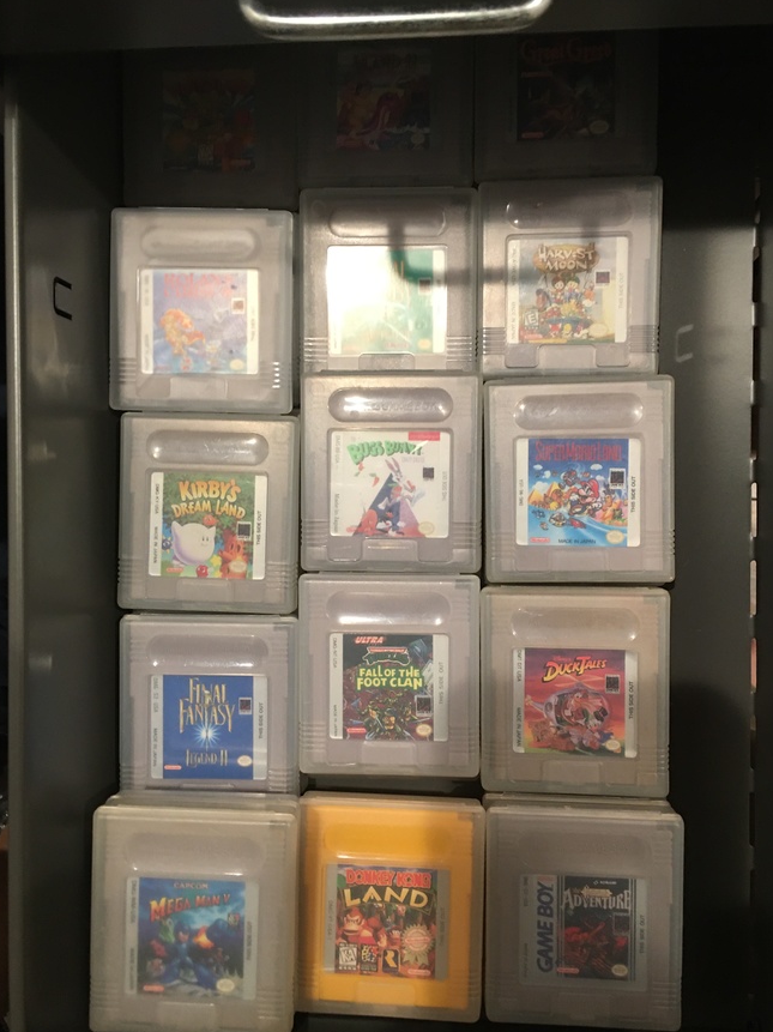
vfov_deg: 58.4
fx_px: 924
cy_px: 518
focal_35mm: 31
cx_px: 386
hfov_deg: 45.4
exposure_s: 1/15
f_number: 2.2
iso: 80
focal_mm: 4.15
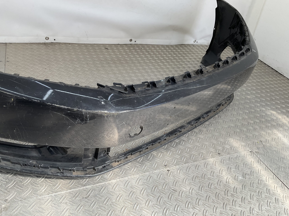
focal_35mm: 29
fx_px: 242
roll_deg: -14.3
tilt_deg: -34.7
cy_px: 108
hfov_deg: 61.7
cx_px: 144
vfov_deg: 48.2
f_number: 1.8
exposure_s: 1/283
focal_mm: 3
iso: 16
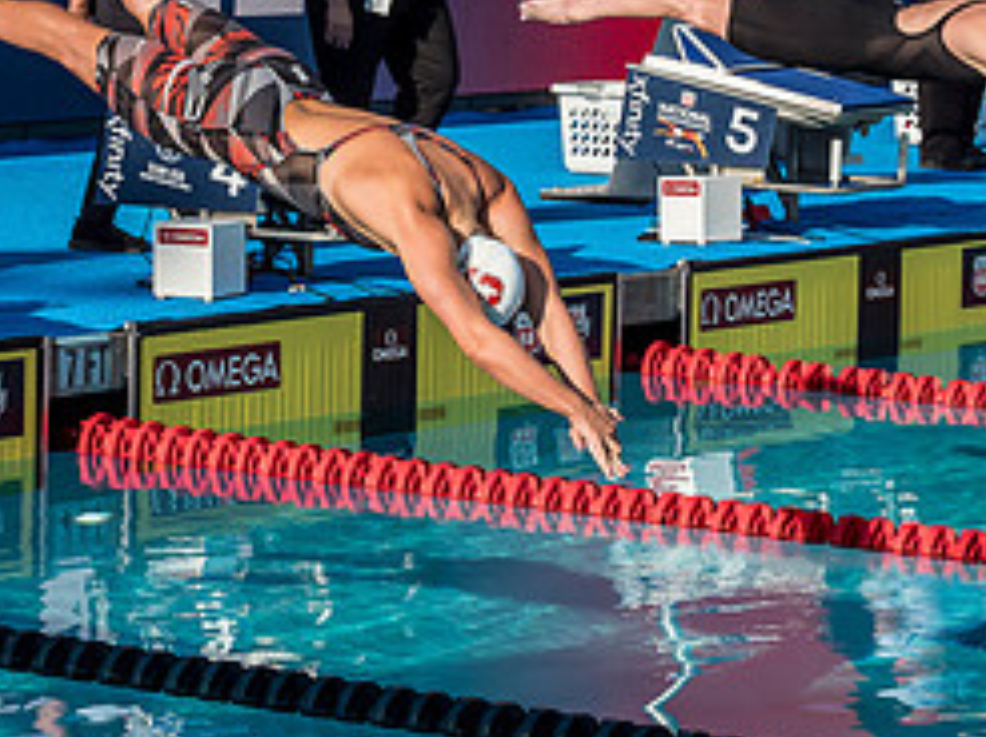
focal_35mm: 189
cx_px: 357
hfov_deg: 10.5
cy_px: 22
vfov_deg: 7.8
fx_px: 5378
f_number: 5.6
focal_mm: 40
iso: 400
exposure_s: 1/1600
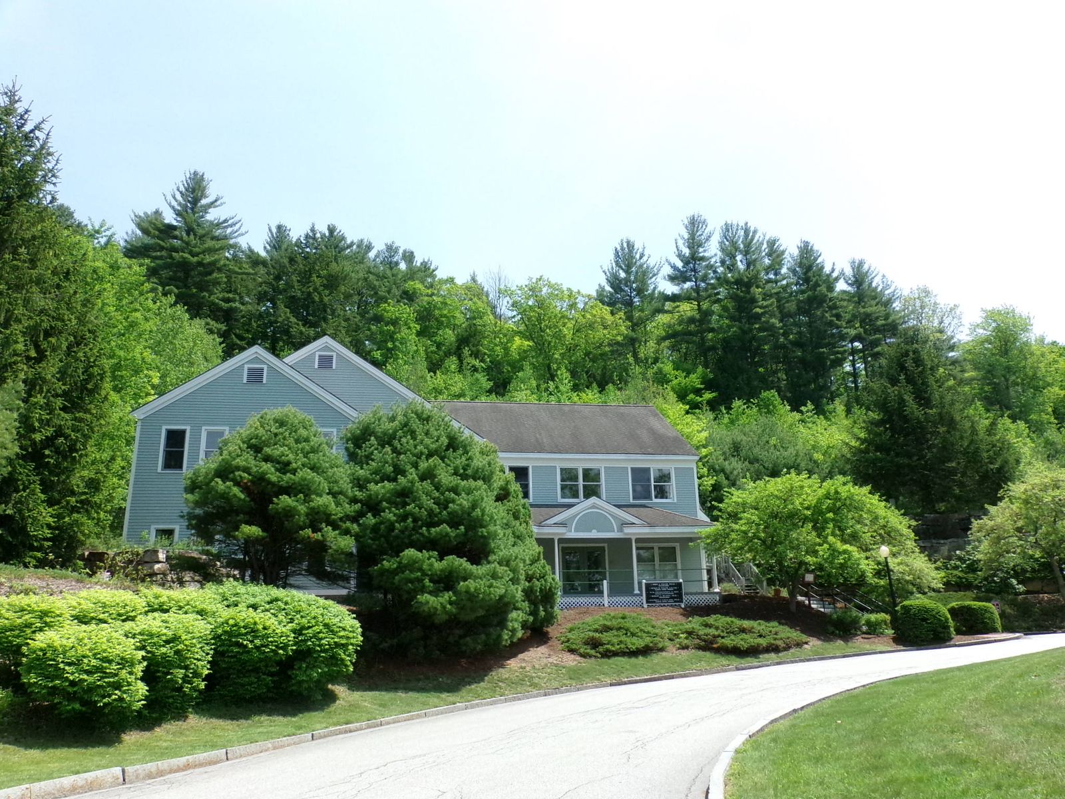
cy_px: 400
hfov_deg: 67.3
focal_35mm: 26
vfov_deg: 53.1
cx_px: 532
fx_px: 800
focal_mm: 4.7
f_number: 7.52
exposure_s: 1/340
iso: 200
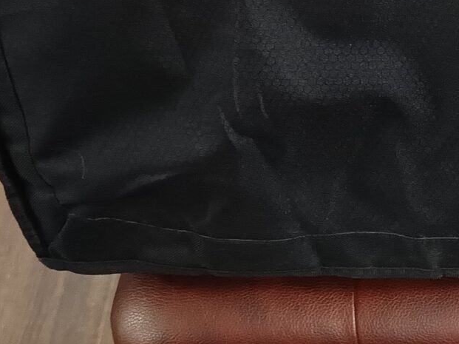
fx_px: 1312
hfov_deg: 18.6
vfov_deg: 14.9
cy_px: 168
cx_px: 577
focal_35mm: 99
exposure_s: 1/20
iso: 1794
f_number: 1.7
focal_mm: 5.31
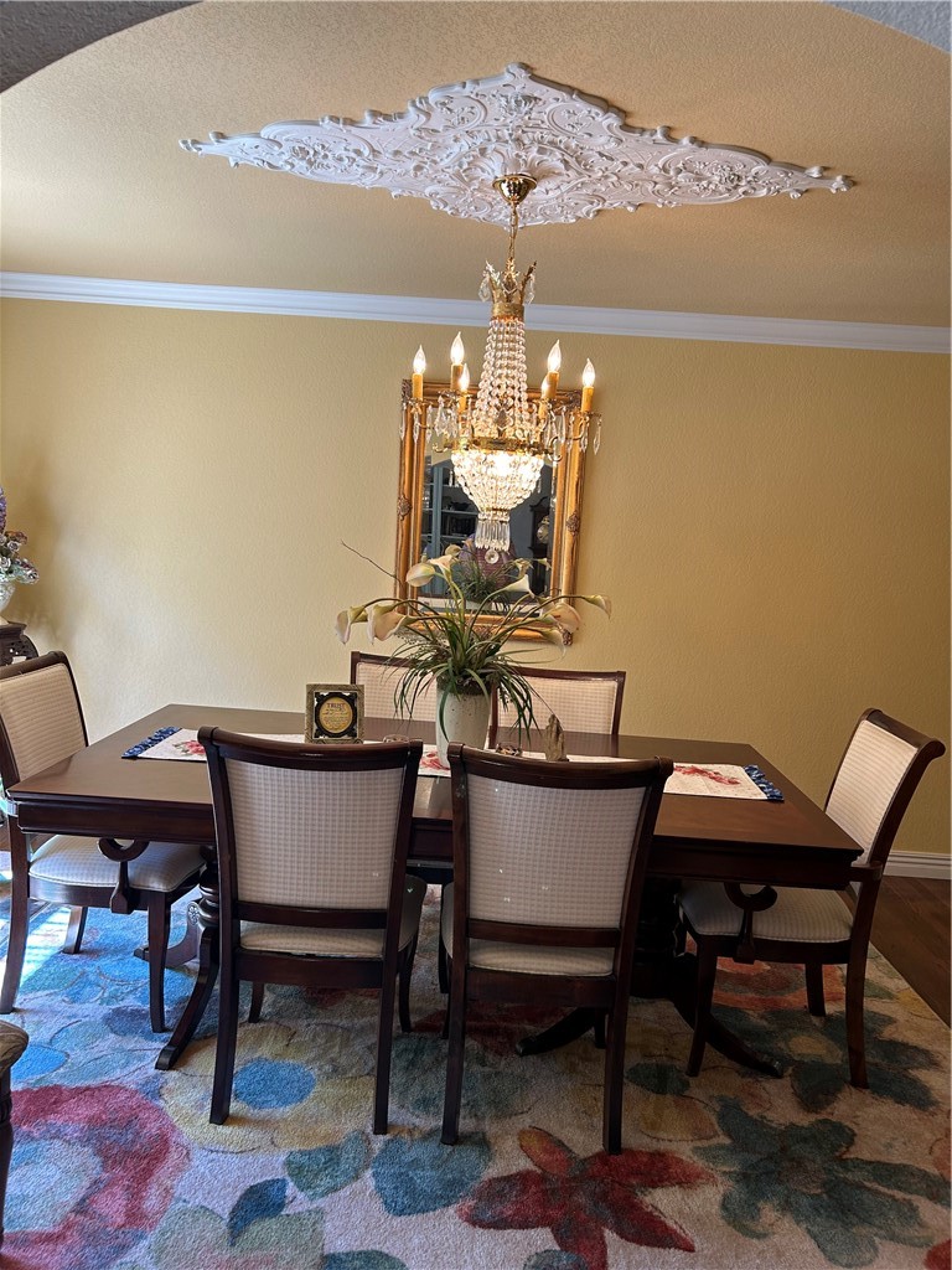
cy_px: 635
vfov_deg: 67.3
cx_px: 476
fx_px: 953
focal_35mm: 26
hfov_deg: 53.1
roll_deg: -3.1
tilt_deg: -4.9
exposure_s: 1/120
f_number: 1.5
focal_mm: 5.7
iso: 64
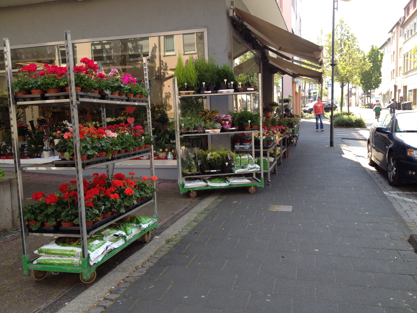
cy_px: 156
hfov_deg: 52.6
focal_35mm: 35
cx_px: 208
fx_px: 422
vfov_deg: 40.7
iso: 50
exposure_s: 1/232
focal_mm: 4.28
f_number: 2.4
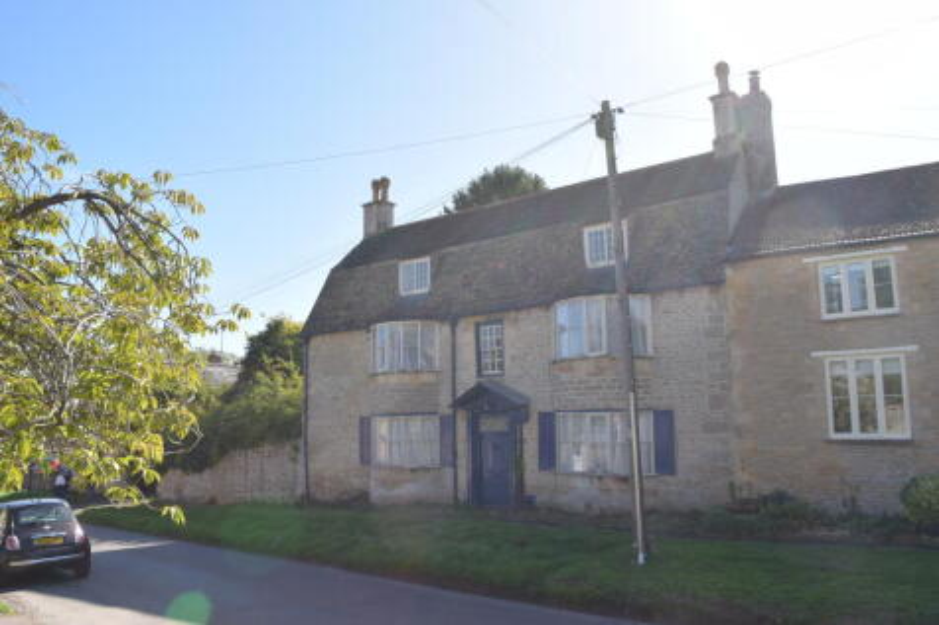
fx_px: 704
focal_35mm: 27
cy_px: 312
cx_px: 470
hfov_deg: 67.4
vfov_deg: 47.9
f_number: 10
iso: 400
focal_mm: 18
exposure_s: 1/400
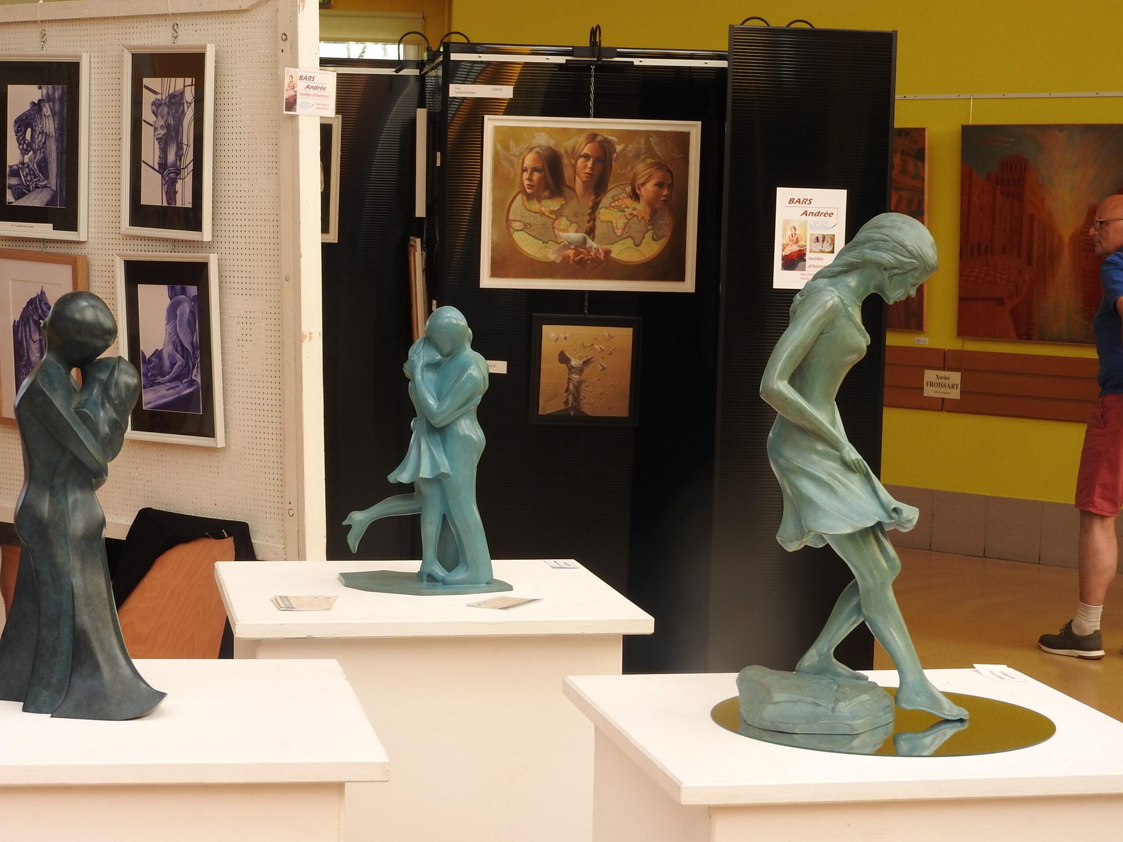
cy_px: 421
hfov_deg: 24.4
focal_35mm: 80
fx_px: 2595
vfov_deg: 18.4
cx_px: 562
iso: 100
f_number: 4.5
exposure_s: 1/80
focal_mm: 14.3
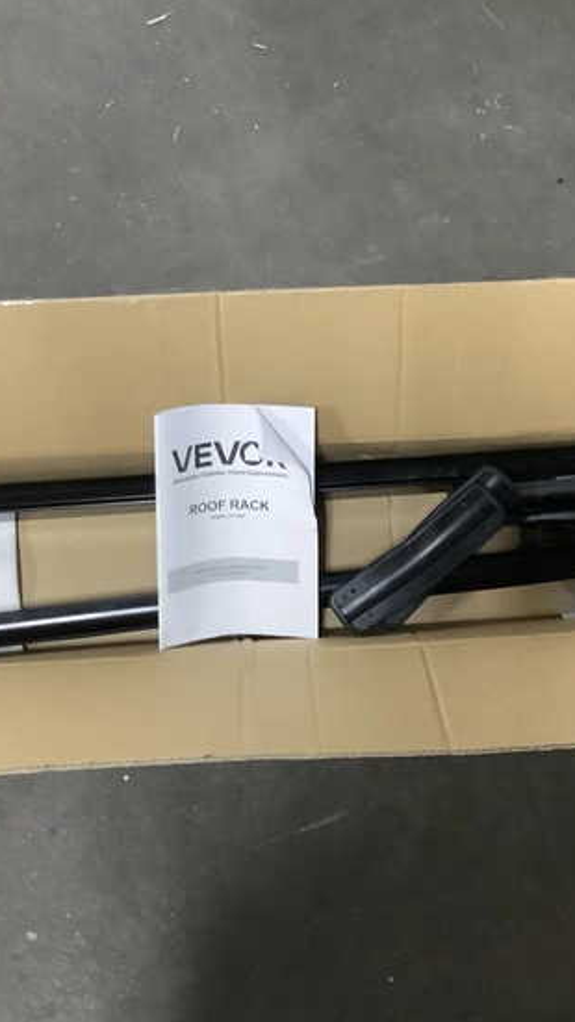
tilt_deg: -80.7
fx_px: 1247
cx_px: 317
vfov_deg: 44.6
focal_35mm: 46
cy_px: 507
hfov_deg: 26.0
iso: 400
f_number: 2.4
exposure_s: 1/30
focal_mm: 3.3
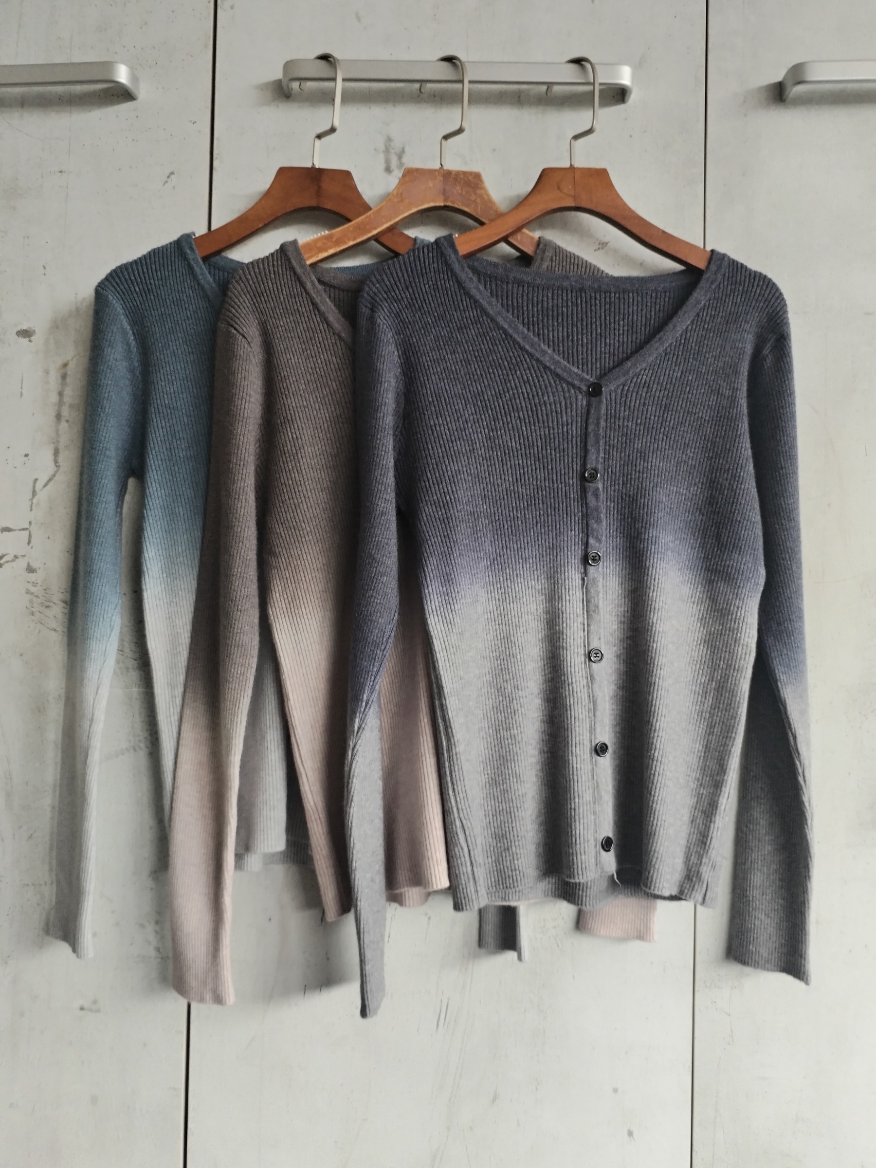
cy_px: 584
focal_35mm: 29
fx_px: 979
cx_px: 438
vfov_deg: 61.7
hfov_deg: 48.2
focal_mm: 4.75
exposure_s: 1/40
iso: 224
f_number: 1.8
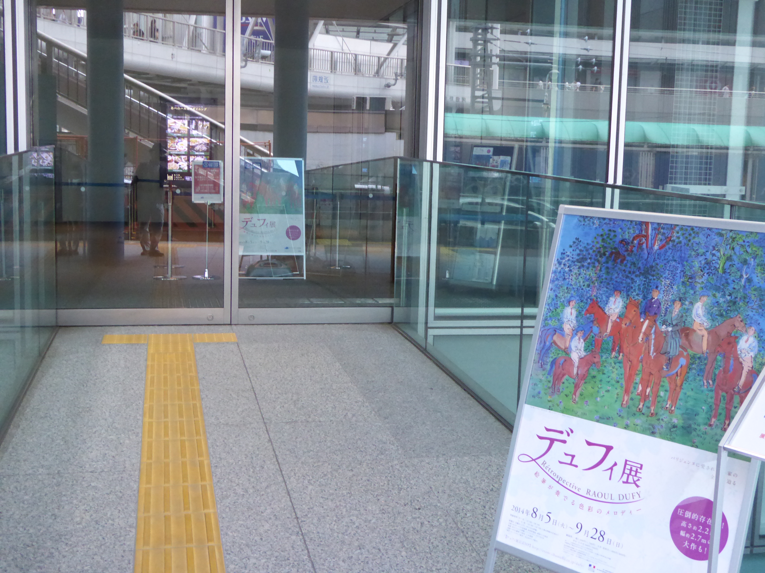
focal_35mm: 46
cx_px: 382
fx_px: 1017
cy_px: 286
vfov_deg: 31.5
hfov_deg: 41.2
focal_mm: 7.8
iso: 800
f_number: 3.9
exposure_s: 1/100
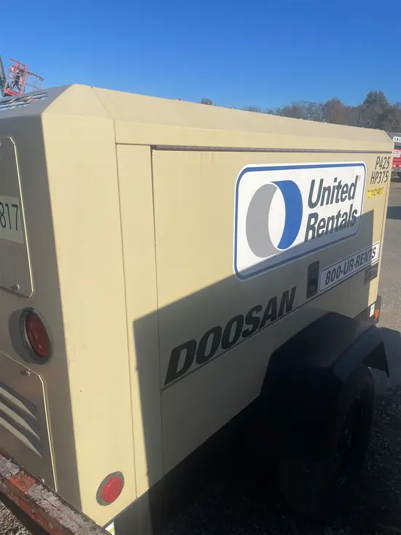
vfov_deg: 67.3
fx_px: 401
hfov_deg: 53.1
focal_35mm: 26
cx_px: 200
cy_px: 268
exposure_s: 1/6897
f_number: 1.6
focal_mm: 4.2
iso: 32
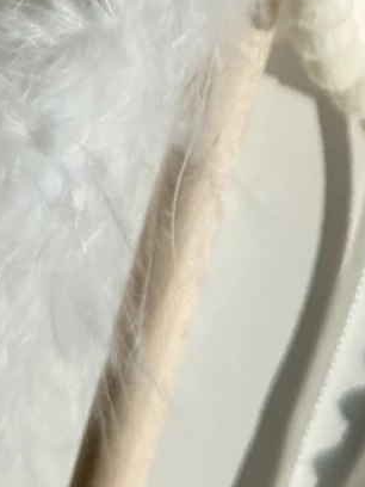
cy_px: -654
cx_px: 462
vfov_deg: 10.3
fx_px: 2348
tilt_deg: -86.9
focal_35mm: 167
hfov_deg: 8.8
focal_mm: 6.76
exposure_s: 1/11905
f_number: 1.78
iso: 80
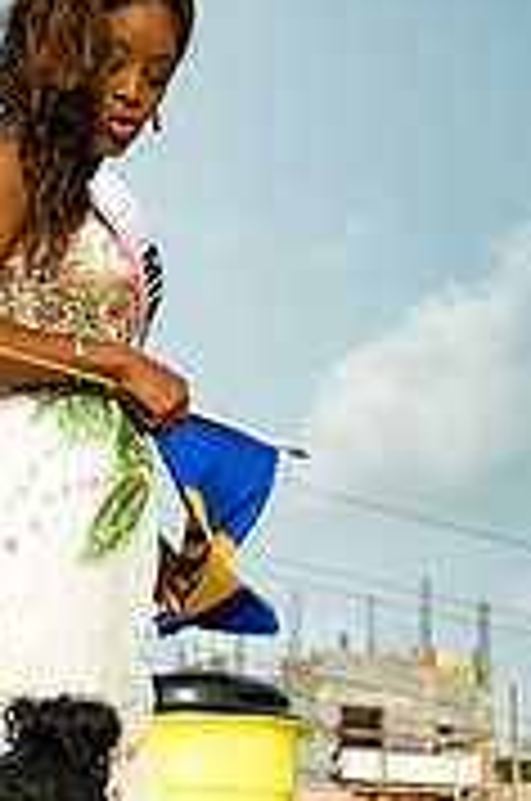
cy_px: 958
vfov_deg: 13.6
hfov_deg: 9.2
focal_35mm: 147
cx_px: -58
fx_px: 3265
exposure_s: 1/160
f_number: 6.3
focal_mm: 58
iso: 80
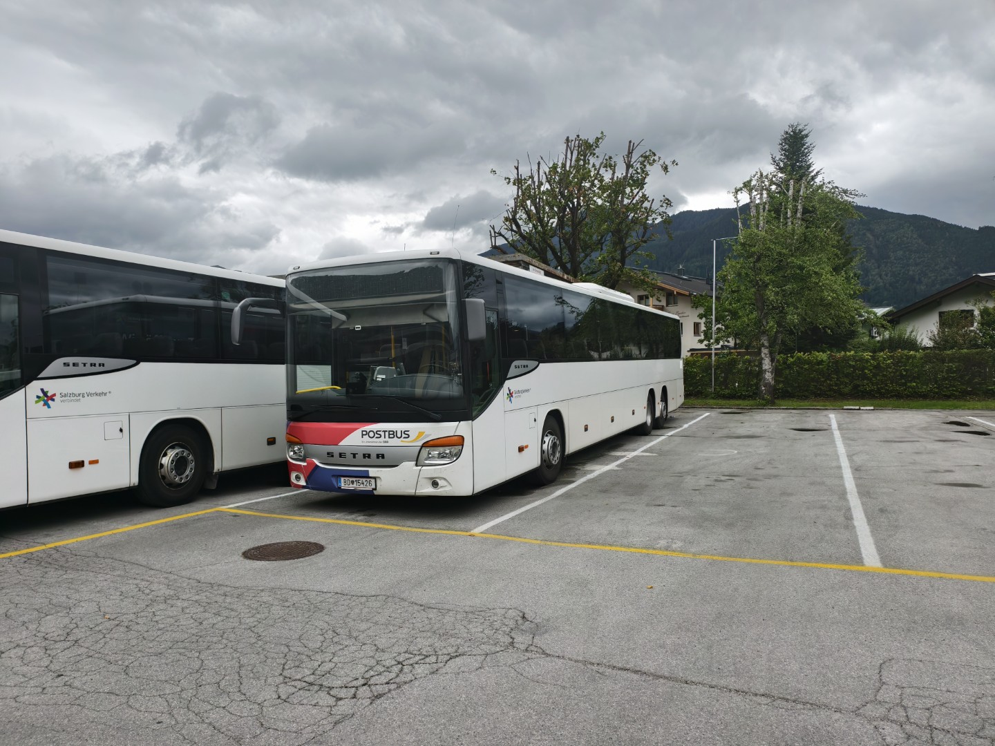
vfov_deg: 58.9
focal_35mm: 23
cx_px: 498
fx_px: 661
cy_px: 373
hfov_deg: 73.9
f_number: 1.57
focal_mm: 6.54
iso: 72
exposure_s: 1/1183
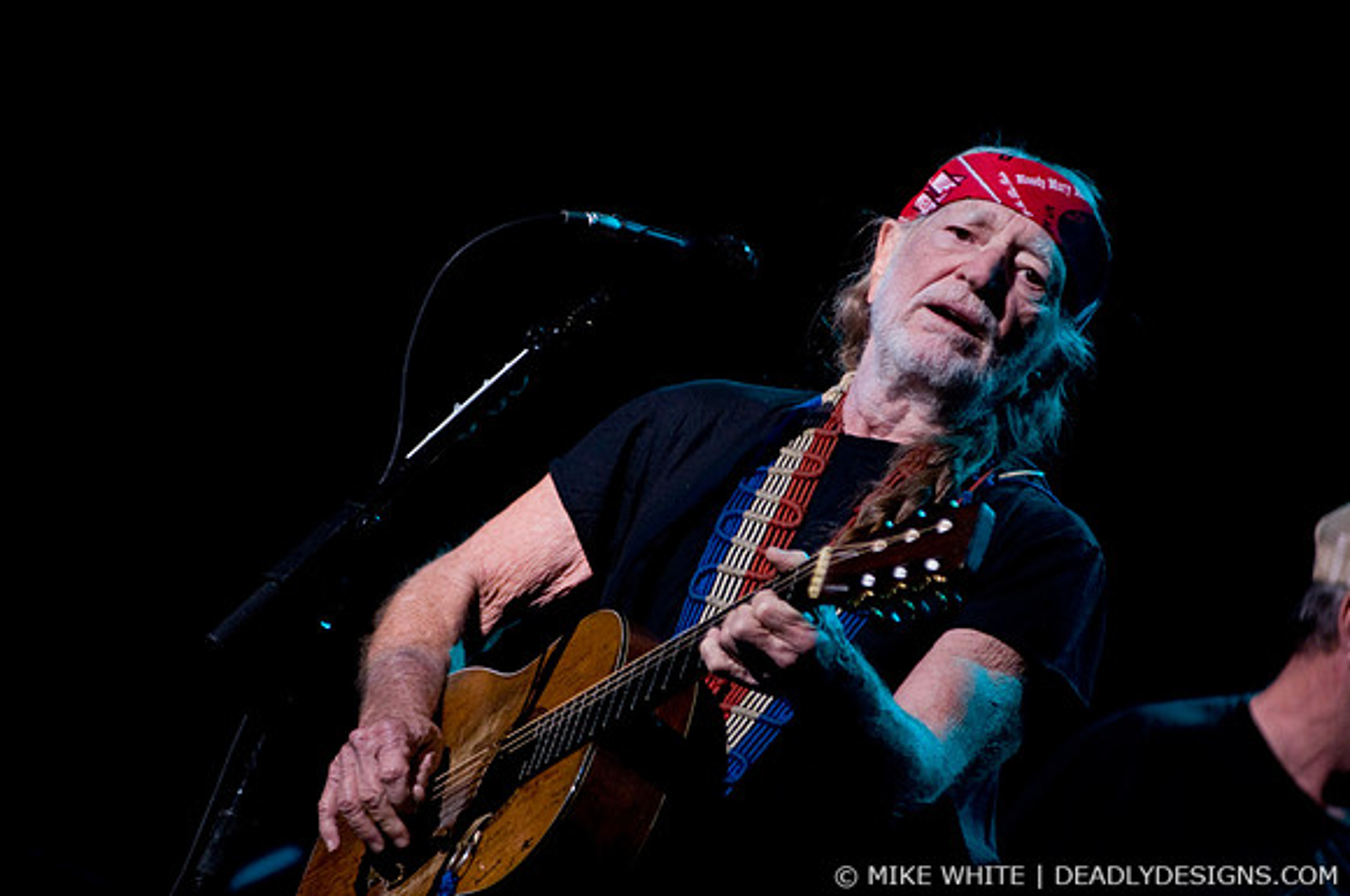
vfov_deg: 4.6
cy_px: 448
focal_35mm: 300
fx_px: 11234
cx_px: 675
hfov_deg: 6.9
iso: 800
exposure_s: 1/320
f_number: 3.2
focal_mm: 200
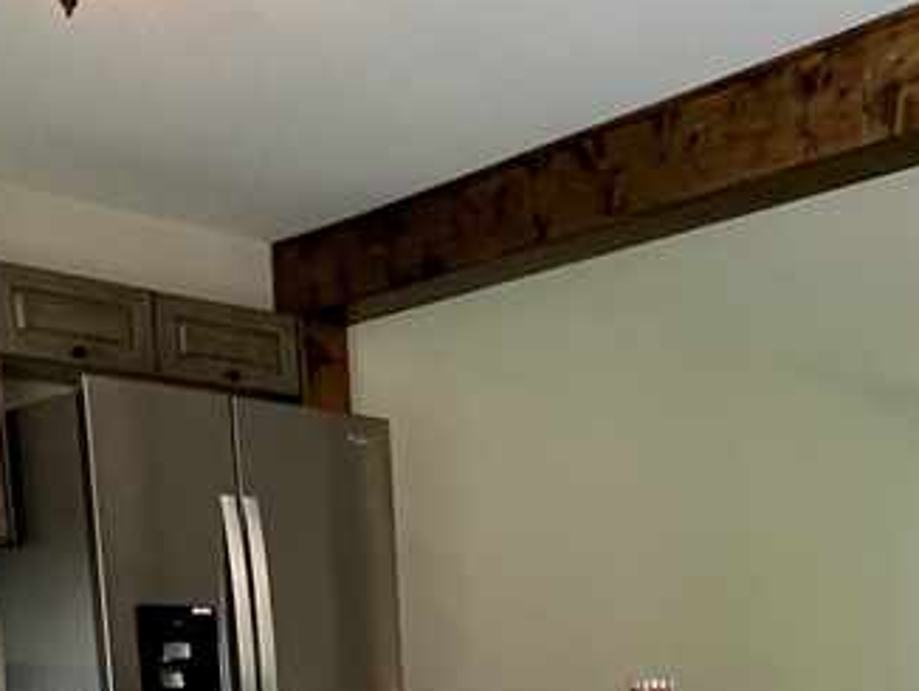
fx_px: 1355
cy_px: 936
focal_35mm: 51
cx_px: 863
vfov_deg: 24.4
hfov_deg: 34.9
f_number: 1.8
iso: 160
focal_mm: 1.57
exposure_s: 1/120
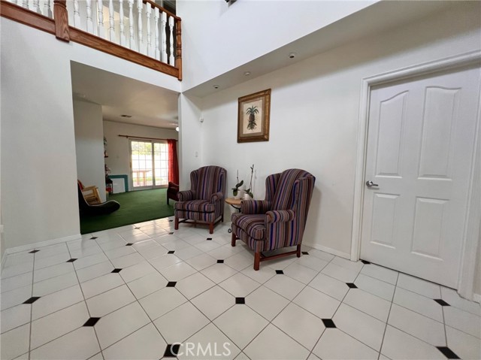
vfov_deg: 89.8
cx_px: 240
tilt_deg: -5.3
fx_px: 181
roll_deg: -0.5
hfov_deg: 106.2
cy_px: 180
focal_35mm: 13
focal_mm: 1.57
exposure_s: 1/120
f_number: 1.8
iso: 250
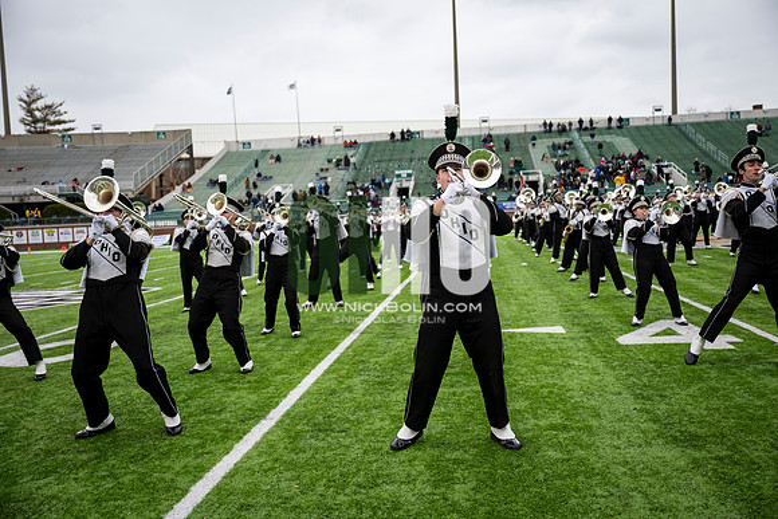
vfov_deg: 40.6
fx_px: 702
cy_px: 260
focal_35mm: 32
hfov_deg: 58.0
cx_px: 389
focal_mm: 32.5
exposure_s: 1/500
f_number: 2.8
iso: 100
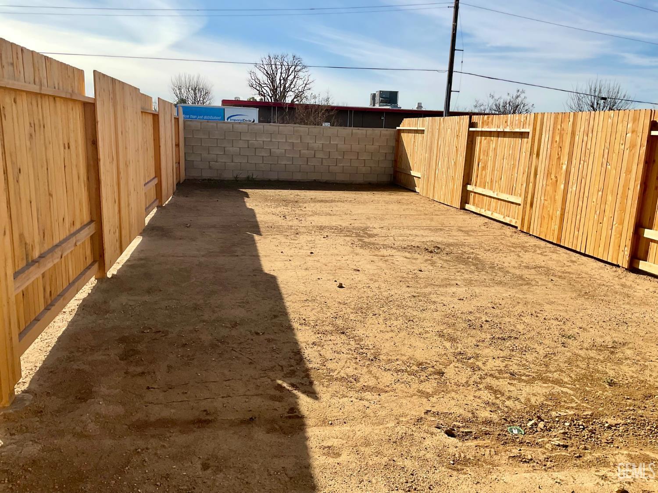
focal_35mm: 29
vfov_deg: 48.2
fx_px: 551
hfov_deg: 61.7
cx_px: 329
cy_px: 246
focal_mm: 3
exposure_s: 1/2959
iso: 16
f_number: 1.8
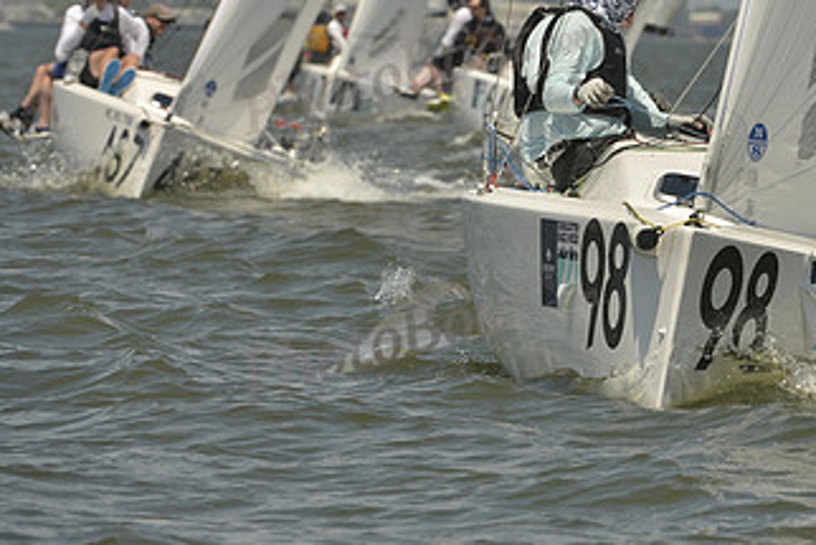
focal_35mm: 505
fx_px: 11451
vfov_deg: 2.7
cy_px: 166
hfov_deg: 4.1
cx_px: 732
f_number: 10
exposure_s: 1/1250
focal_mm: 280
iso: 280
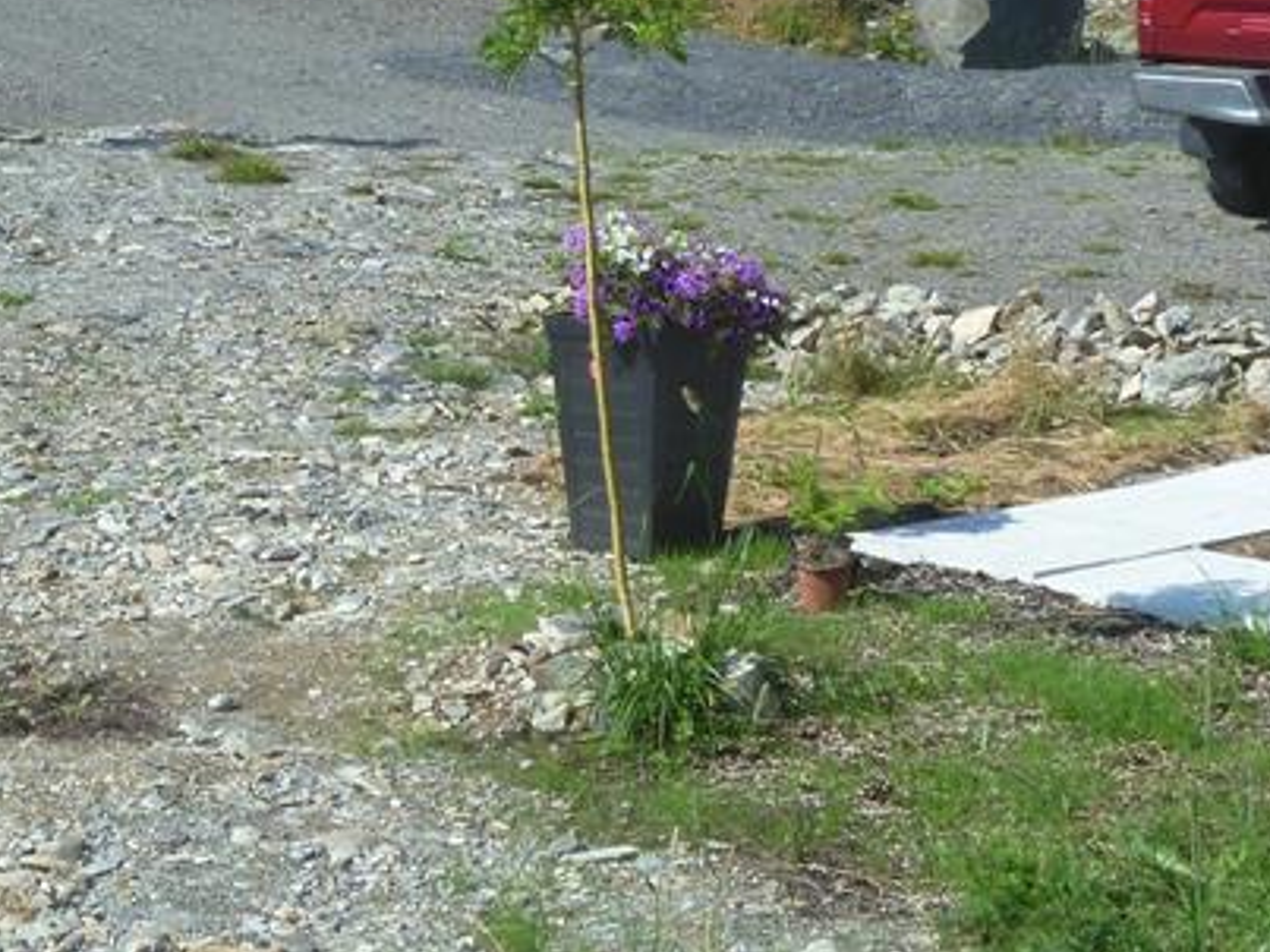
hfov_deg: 21.8
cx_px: 284
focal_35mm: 89
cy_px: 101
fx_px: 3264
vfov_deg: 16.4
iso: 80
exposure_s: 1/200
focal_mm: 6.3
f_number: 5.6
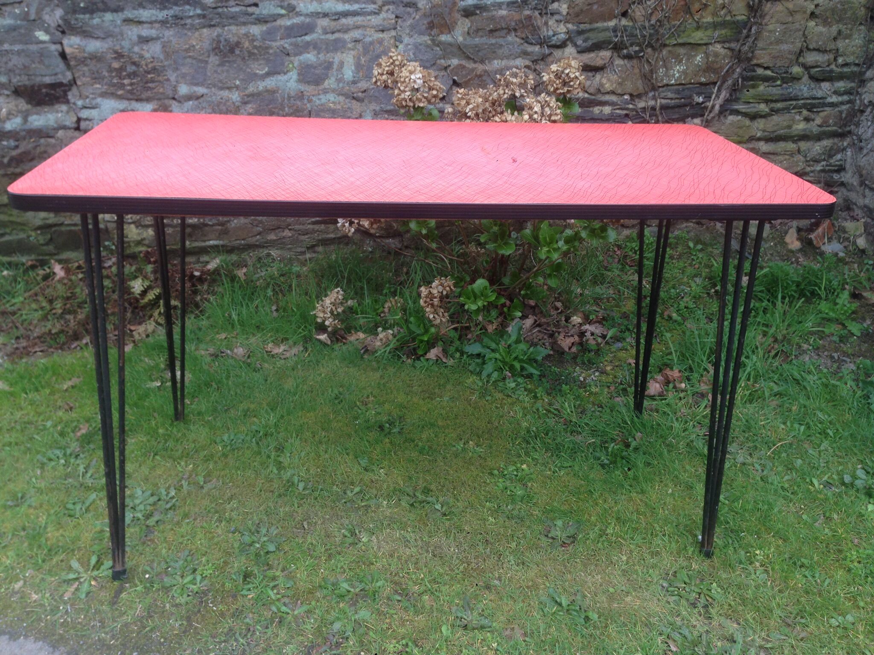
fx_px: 833
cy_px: 328
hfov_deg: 55.4
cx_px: 437
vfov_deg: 42.9
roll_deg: +0.1
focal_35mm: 33
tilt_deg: -31.0
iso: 50
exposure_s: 1/139
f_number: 2.4
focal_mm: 4.12
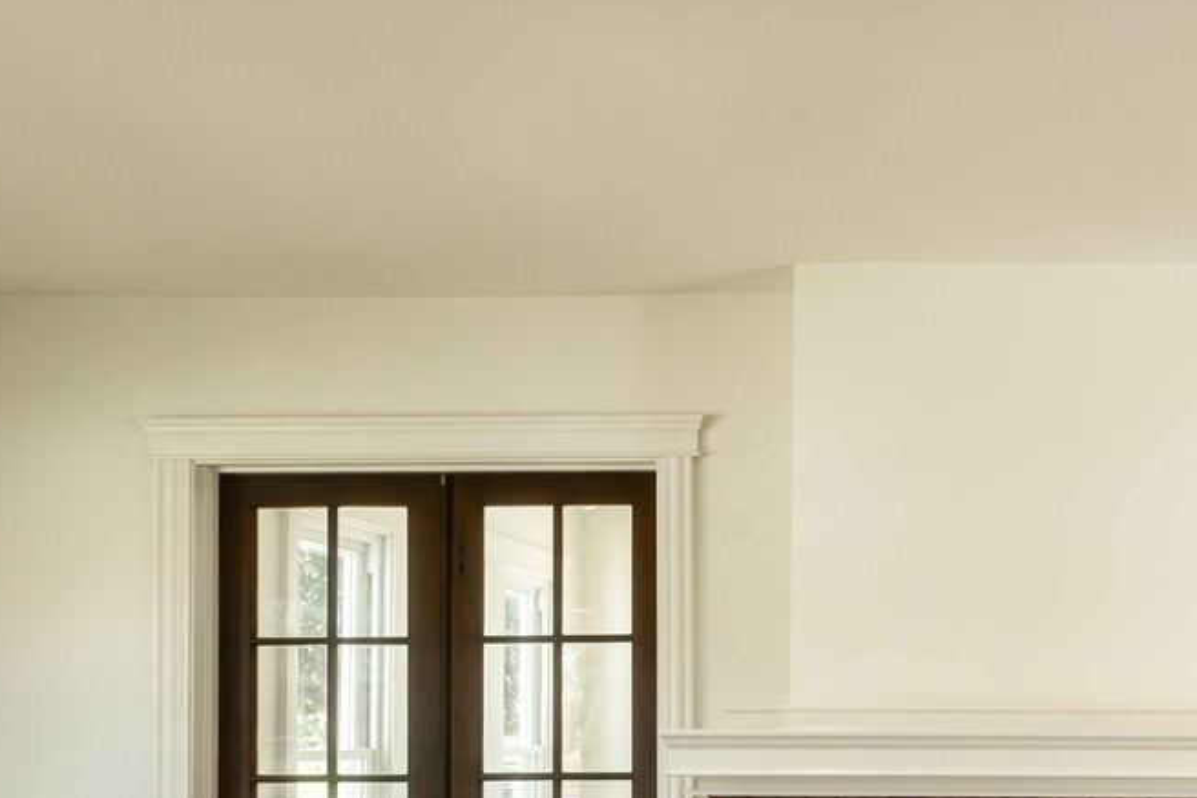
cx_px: 1100
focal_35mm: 42
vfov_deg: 30.3
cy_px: 743
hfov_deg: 42.2
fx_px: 1396
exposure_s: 1/80
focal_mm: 17
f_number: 8
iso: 1600
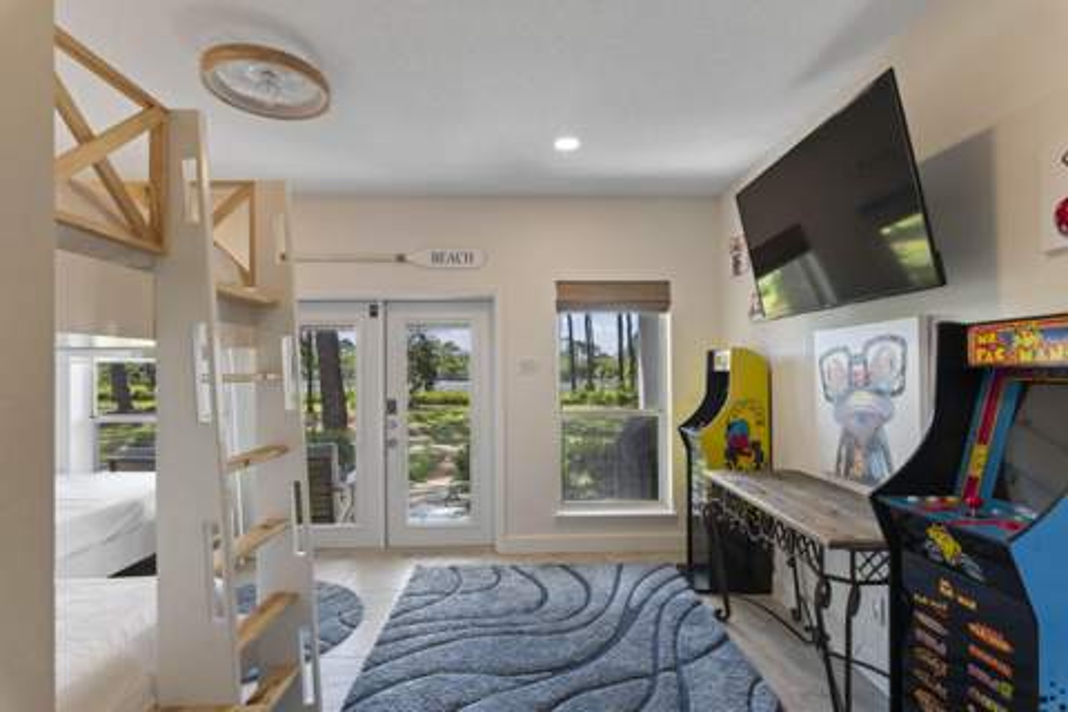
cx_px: 534
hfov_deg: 93.3
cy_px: 356
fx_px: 504
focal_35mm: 17
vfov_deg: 70.4
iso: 100
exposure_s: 1/5
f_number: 7.1
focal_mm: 17
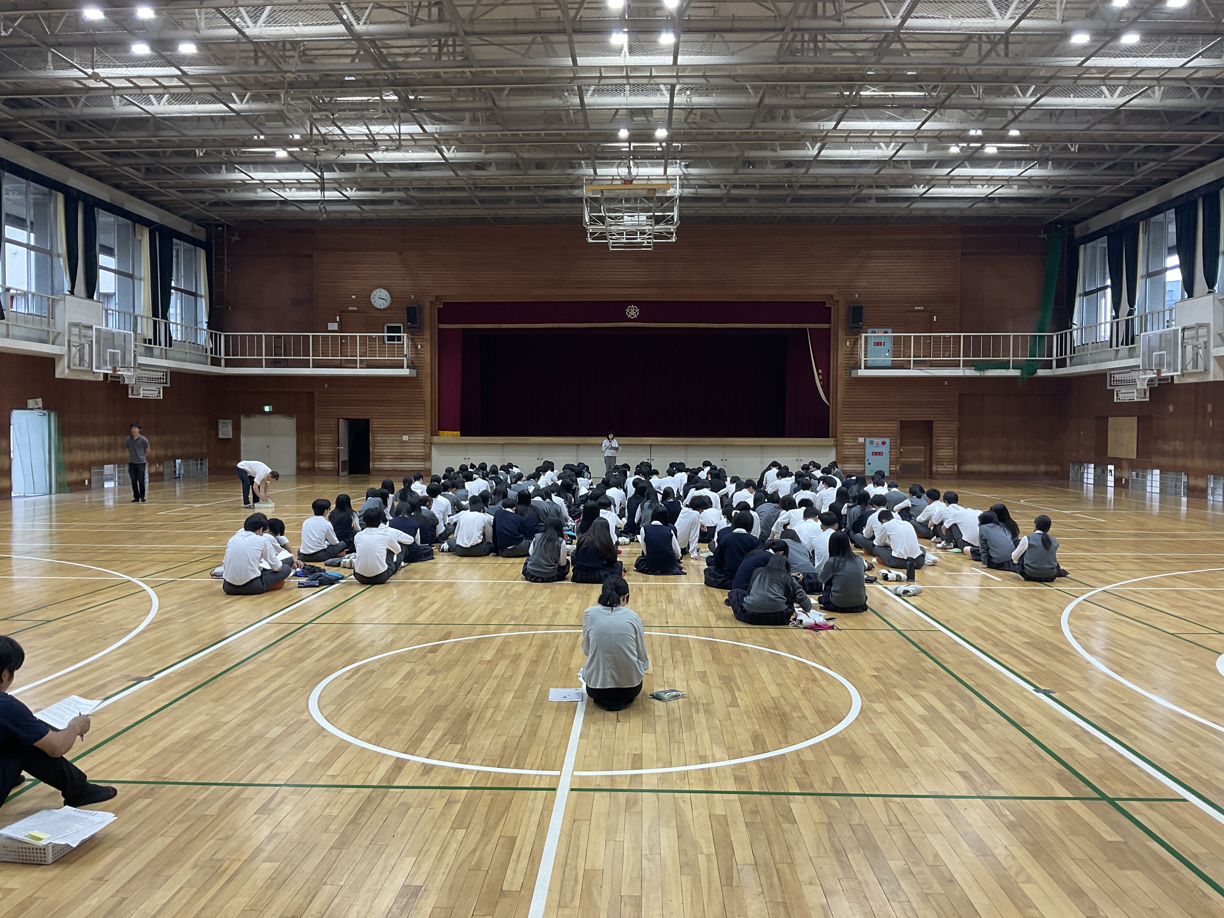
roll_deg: -0.4
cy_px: 459
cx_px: 612
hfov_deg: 61.7
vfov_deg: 48.2
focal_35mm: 29
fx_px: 1025
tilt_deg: -2.2
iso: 50
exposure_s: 1/60
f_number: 1.8
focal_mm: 3
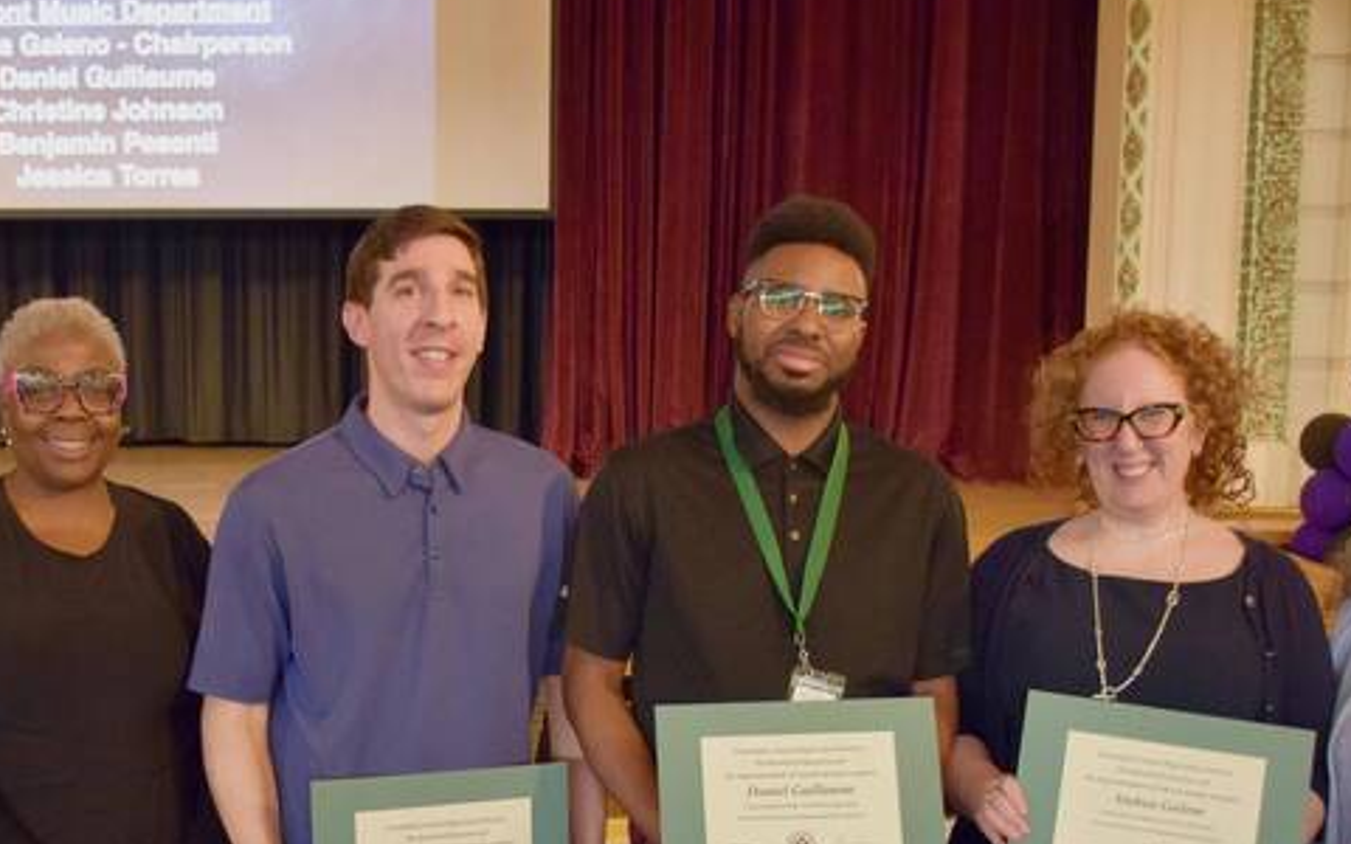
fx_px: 1878
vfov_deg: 25.0
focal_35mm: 51
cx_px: 557
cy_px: 660
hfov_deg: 39.4
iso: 2500
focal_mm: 20
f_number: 3.5
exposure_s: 1/30
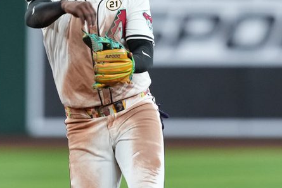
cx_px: 179
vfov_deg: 1.3
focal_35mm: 1078
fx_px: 8447
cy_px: 110
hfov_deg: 1.9
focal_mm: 400
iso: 2000
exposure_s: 1/1000
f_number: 3.2
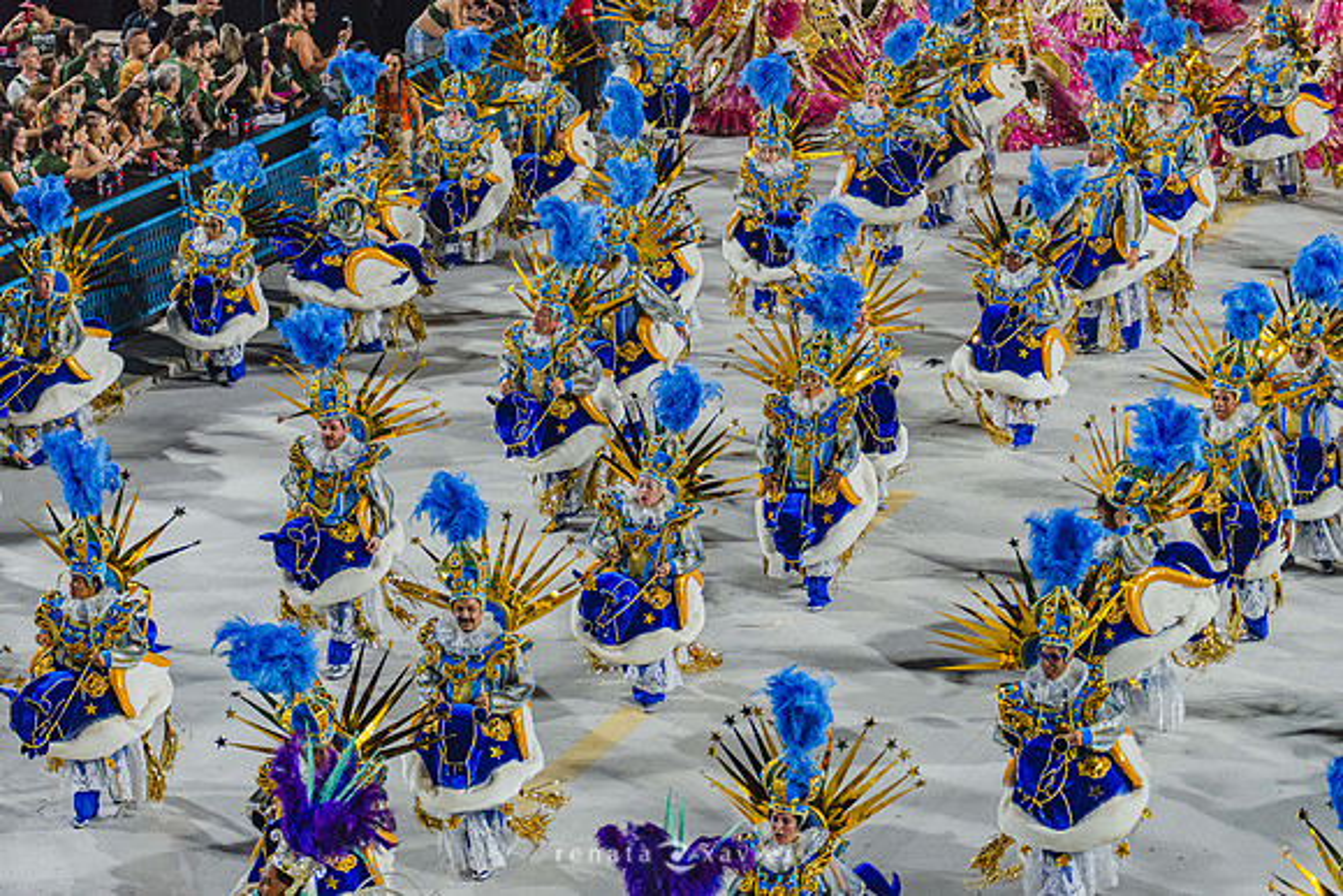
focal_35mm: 120
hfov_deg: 17.1
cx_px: 672
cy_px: 448
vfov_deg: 11.4
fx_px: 4478
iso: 1600
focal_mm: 120
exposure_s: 1/320
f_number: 5
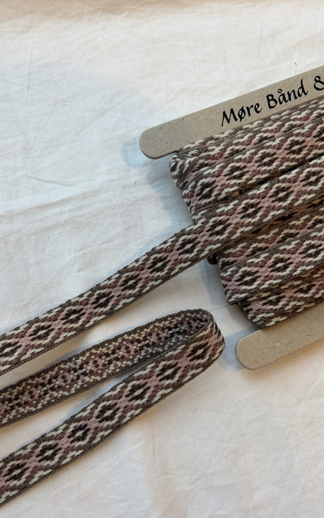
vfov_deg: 61.1
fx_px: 438
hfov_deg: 40.5
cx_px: 143
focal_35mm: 31
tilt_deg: -75.3
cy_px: 290
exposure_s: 1/100
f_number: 1.6
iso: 40
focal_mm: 5.96
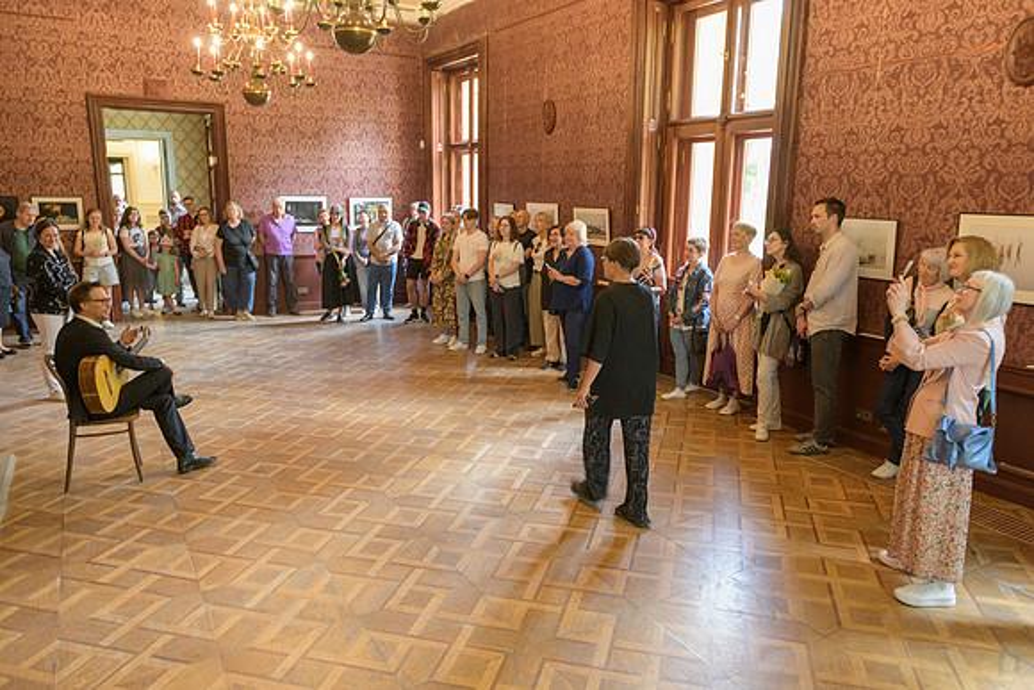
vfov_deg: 51.0
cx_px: 531
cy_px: 345
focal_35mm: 25
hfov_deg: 71.1
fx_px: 723
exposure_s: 1/50
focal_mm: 24
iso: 1100
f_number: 3.5
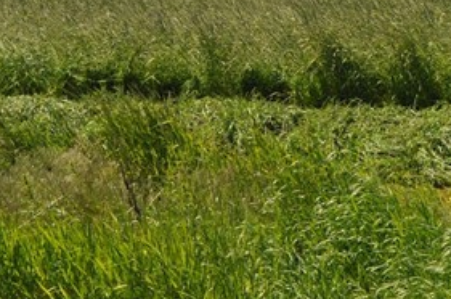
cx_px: 395
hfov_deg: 9.3
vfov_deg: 6.1
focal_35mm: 221
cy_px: -122
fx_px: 2762
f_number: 10
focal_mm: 38
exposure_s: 1/400
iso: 200
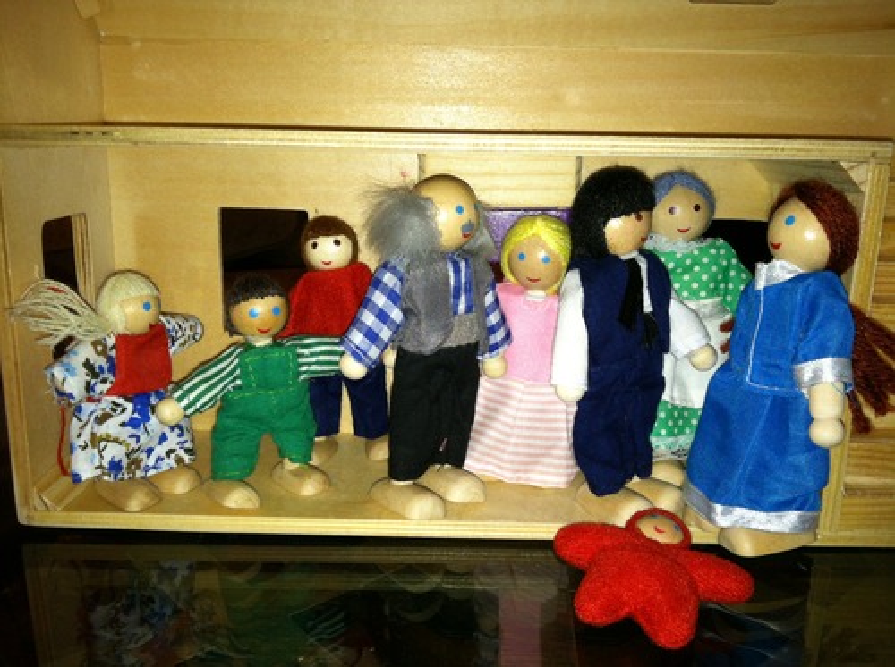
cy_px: 334
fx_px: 903
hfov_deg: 52.7
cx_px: 448
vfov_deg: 40.6
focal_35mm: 35
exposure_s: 1/34
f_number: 2.8
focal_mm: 3.85
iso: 80
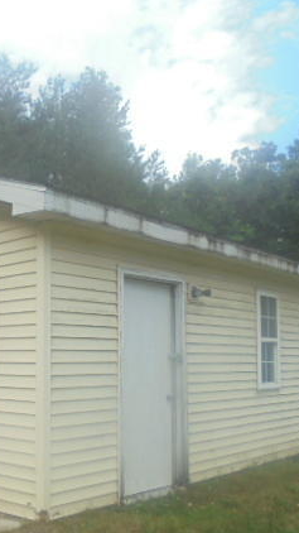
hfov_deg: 27.2
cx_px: 66
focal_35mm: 43
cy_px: 302
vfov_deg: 47.3
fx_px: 607
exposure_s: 1/500
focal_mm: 4.6
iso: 100
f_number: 3.5
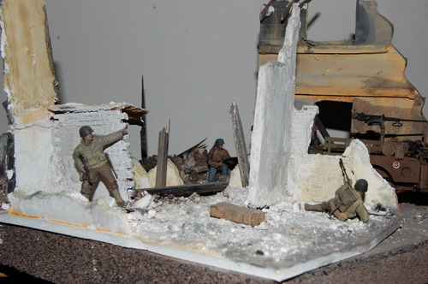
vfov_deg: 23.7
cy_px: 142
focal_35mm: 57
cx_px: 214
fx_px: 677
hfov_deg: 35.1
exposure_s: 1/500
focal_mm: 38
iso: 200
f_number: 16
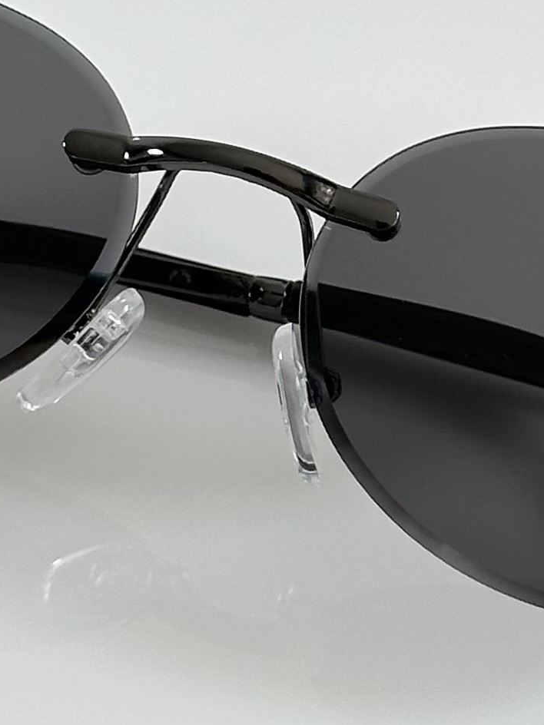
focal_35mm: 205
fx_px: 4296
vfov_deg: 9.7
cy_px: 311
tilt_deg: -49.7
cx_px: 231
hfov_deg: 7.2
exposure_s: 1/121
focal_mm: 6.86
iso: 64
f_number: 1.78
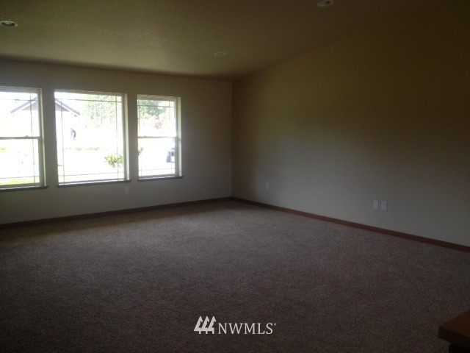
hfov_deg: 52.6
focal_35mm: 35
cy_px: 176
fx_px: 475
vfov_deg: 40.7
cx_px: 235
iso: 50
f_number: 2.4
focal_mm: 4.28
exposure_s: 1/68
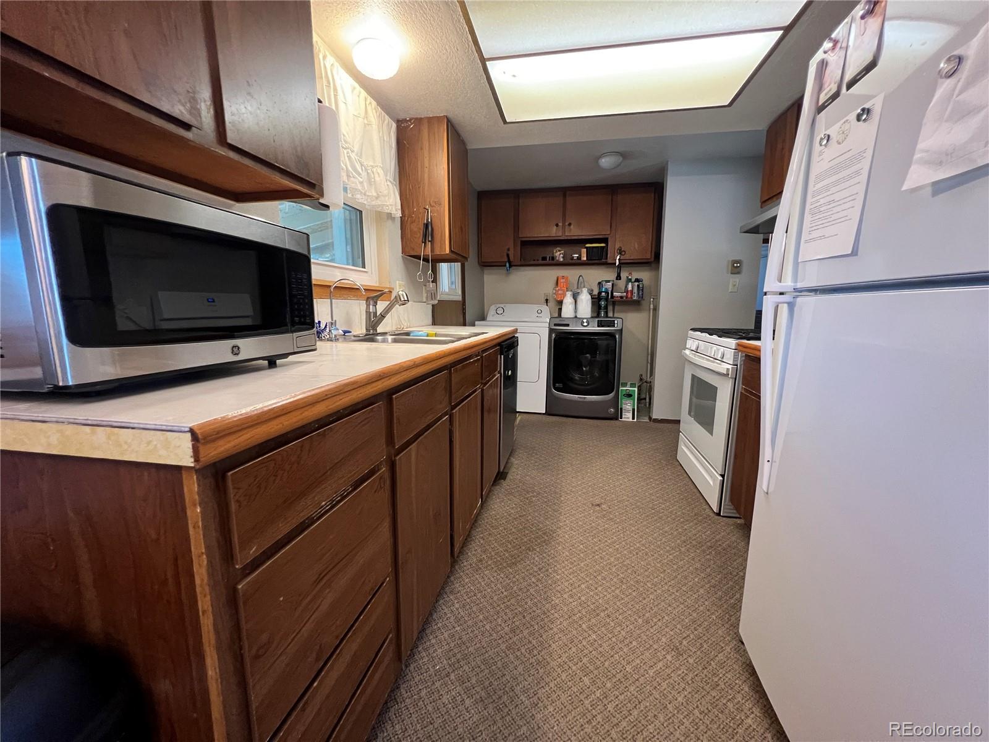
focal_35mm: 13
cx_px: 494
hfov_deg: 106.2
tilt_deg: -9.0
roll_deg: +0.3
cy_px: 371
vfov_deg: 89.9
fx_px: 371
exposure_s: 1/60
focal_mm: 1.57
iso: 500
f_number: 1.8
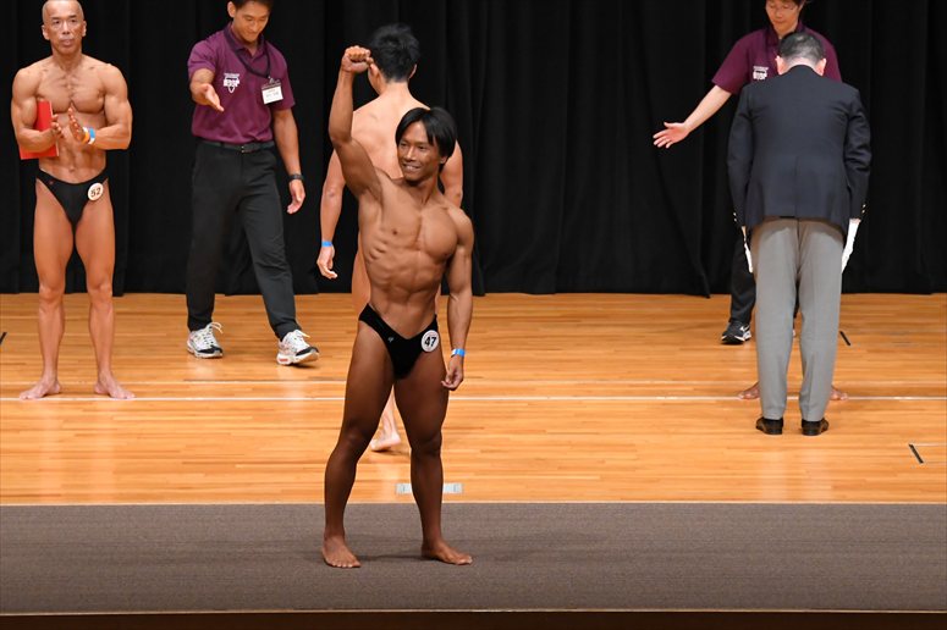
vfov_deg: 6.8
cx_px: 474
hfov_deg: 10.2
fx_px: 5311
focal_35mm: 202
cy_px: 315
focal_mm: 135
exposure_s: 1/400
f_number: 5.6
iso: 4000
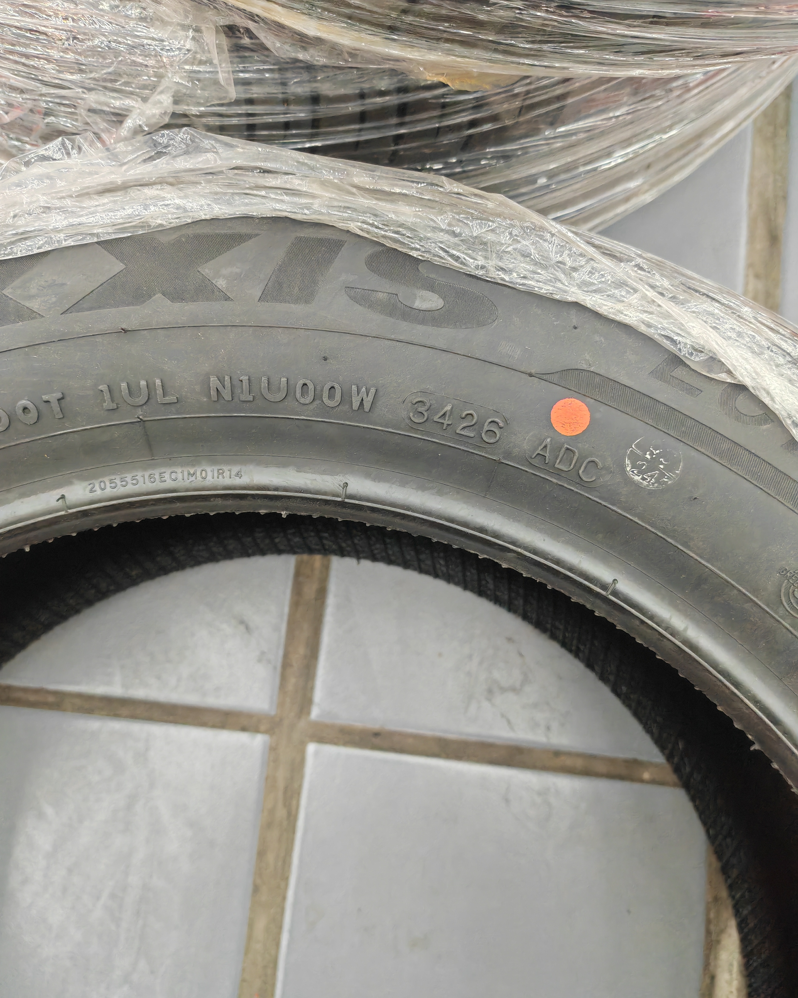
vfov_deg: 60.4
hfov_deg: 50.0
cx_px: 387
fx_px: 856
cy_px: 494
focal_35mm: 29
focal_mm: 5.52
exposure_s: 1/270
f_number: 1.9
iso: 800
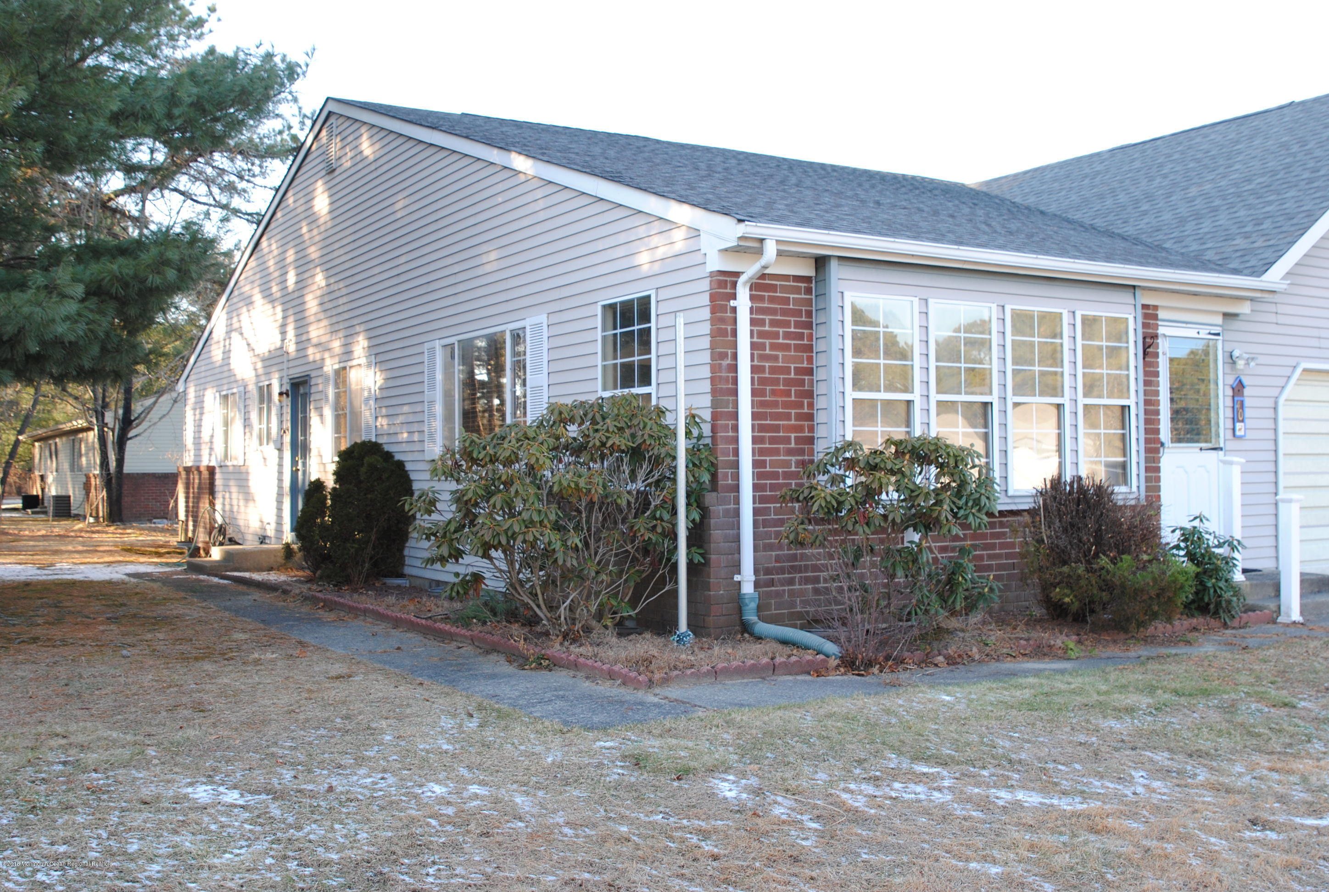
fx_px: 1332
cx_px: 664
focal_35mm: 36
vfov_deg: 37.0
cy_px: 446
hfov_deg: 53.0
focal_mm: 24
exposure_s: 1/100
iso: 200
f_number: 5
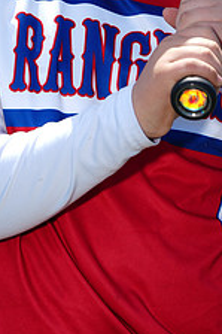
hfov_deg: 2.6
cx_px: 129
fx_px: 4808
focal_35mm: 519
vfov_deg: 4.0
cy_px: -61
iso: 50
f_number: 5
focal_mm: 200
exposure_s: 1/250
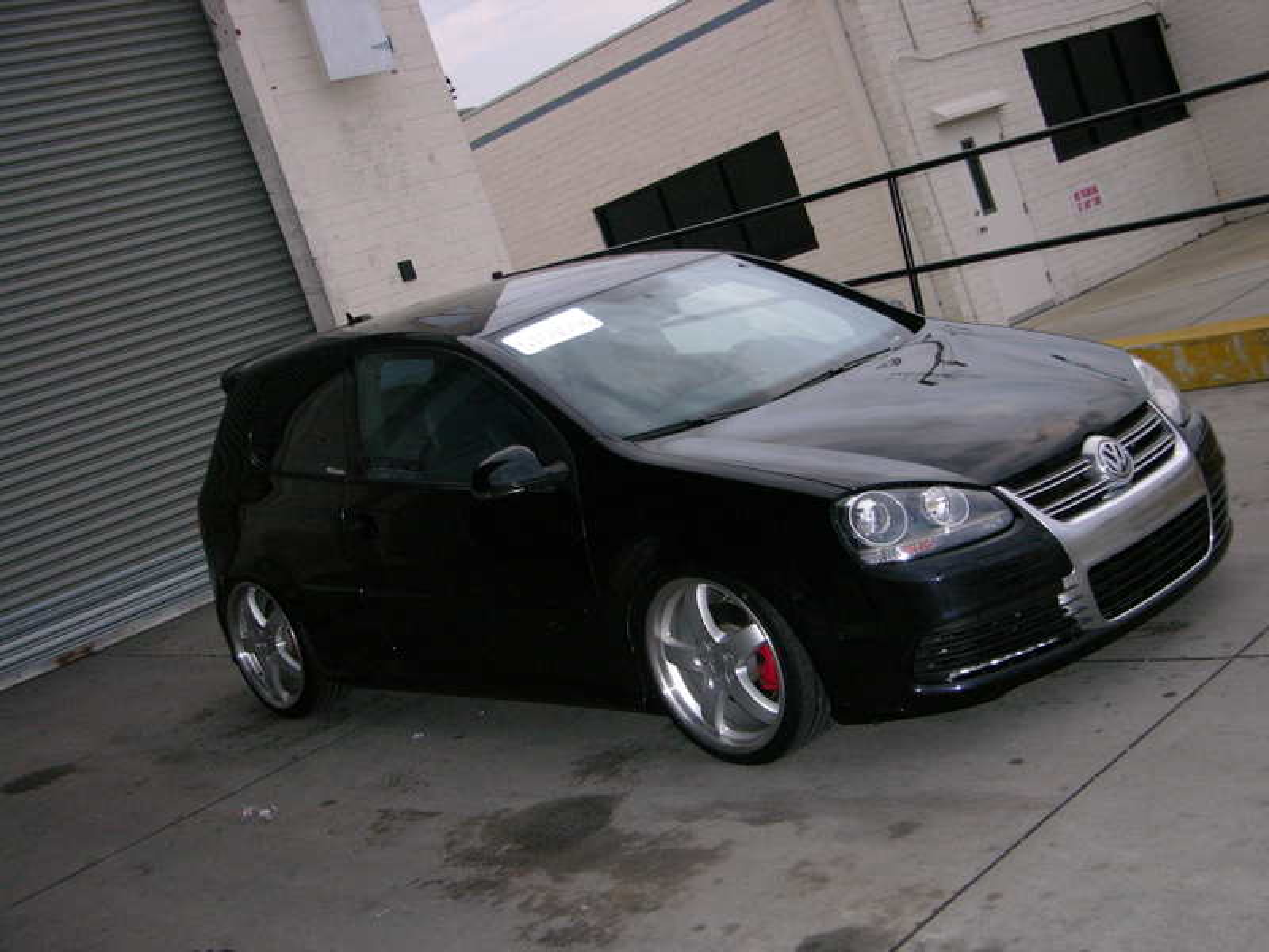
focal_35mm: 50
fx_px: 1833
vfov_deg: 29.1
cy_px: 476
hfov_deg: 38.2
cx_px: 634
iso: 200
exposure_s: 1/60.1
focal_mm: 12.7
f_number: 3
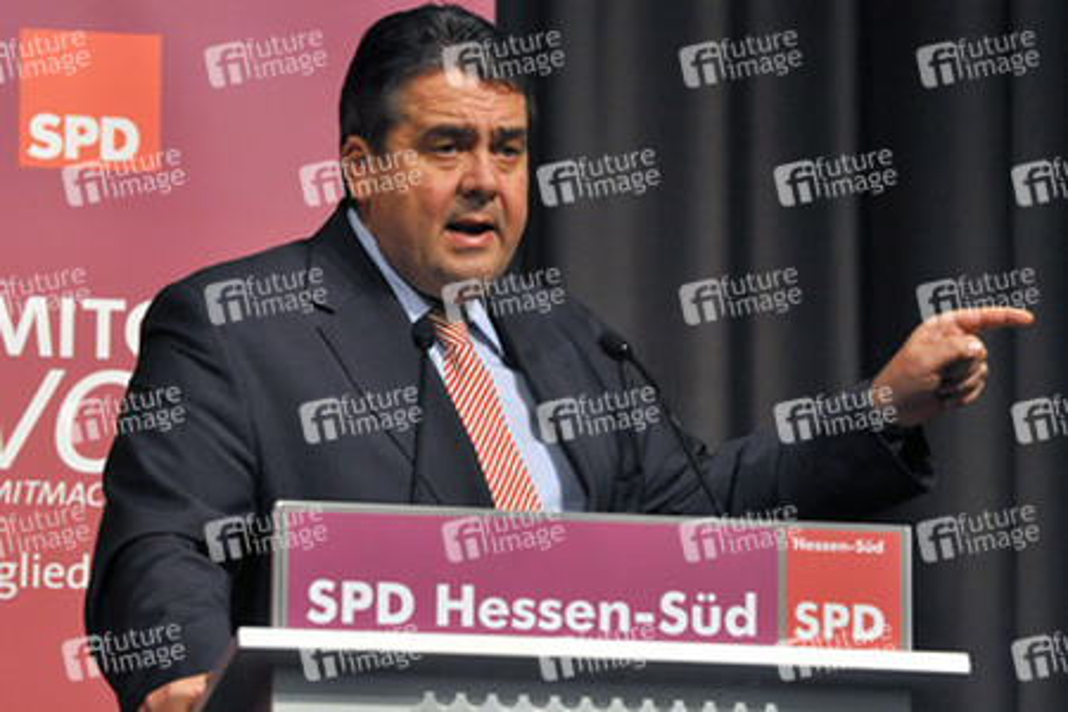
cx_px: 534
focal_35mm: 188
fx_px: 5562
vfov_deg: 7.3
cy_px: 356
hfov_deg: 11.0
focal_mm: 125
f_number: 7.1
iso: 2000
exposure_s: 1/160
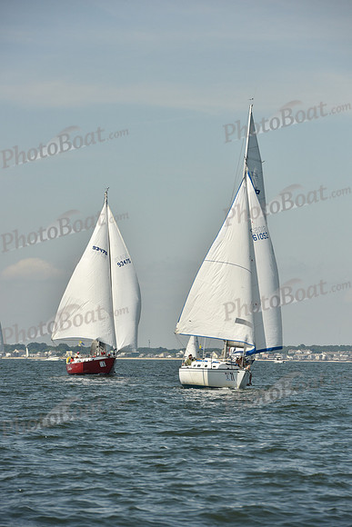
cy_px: 264
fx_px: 2931
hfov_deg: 6.9
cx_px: 176
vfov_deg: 10.3
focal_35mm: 200
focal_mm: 200
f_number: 10
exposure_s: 1/1250
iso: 320
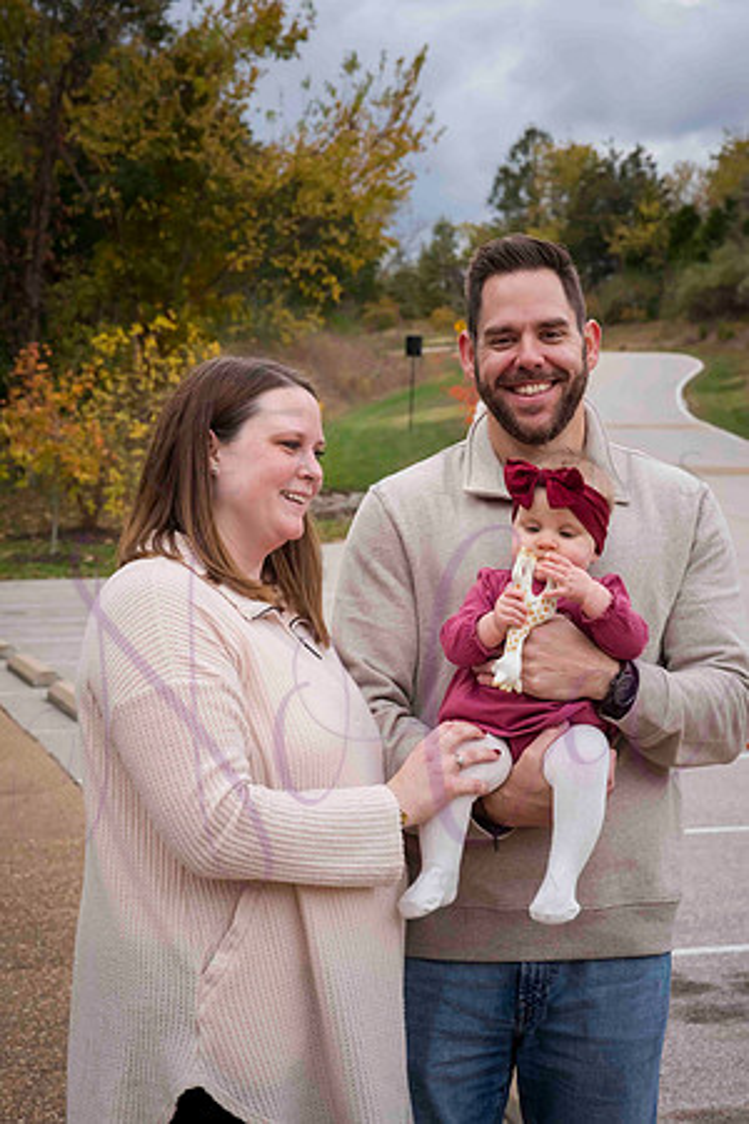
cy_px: 562
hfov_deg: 16.1
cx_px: 374
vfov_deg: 23.9
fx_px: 2653
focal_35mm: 85
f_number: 11
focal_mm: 85
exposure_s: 1/400
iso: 800
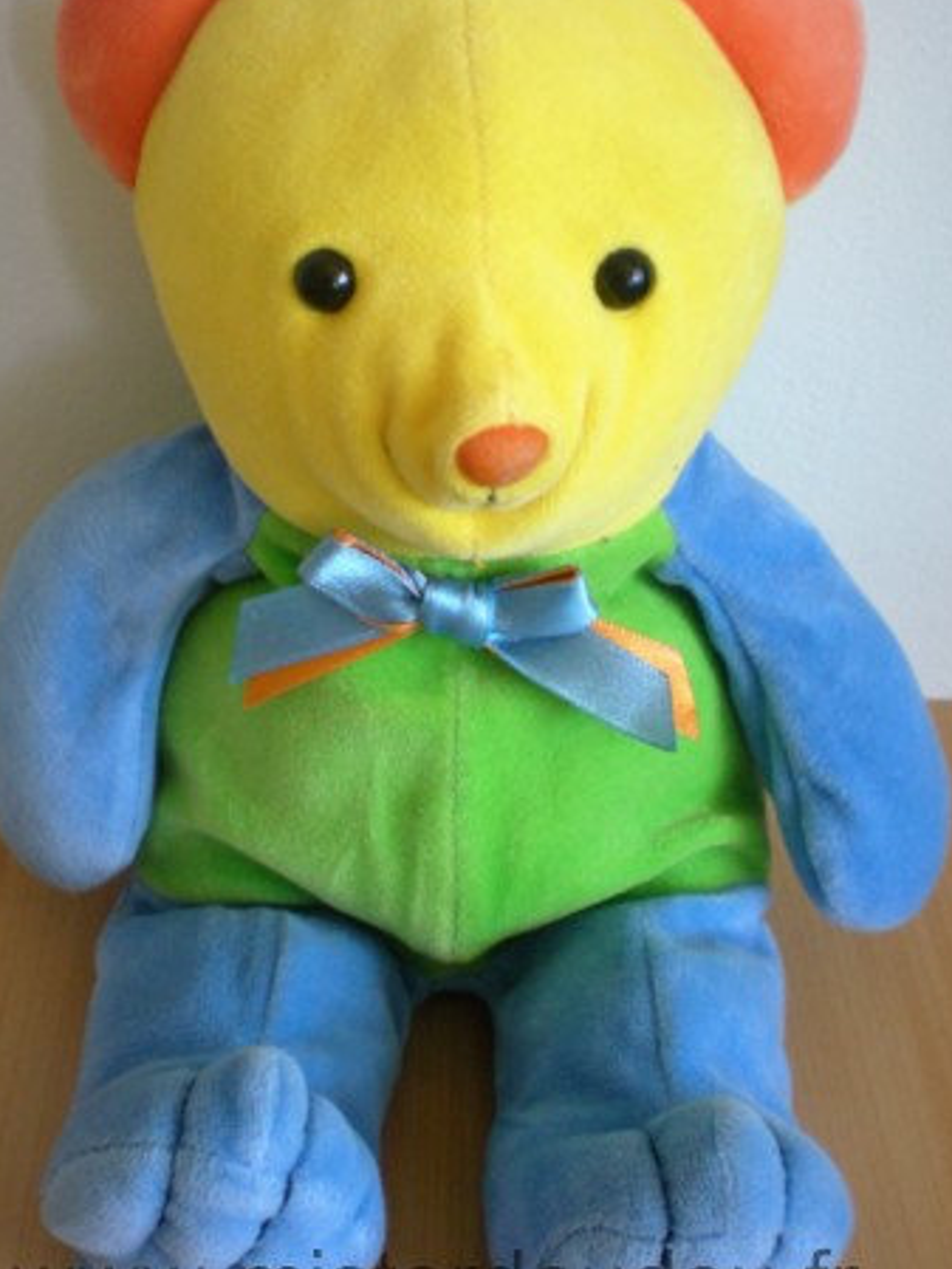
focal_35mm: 44
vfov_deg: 42.9
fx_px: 1613
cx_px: 432
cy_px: 605
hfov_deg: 32.9
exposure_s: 1/49
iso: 200
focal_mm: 6.3
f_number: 3.1
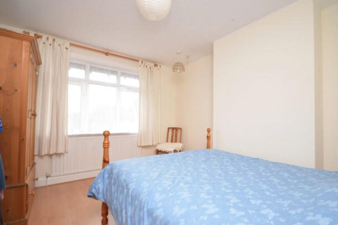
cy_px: 117
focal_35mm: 16
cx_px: 177
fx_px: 150
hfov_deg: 96.7
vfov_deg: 73.7
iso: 400
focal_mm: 10
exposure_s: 1/60
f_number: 4
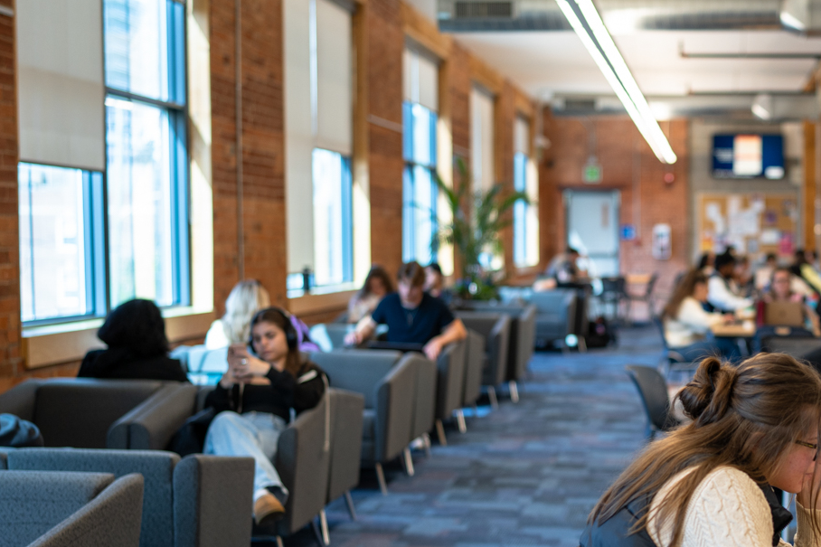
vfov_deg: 18.4
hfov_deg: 26.5
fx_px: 1687
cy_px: 342
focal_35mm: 74
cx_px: 733
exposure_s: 1/125
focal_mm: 35
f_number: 1.6
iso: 200
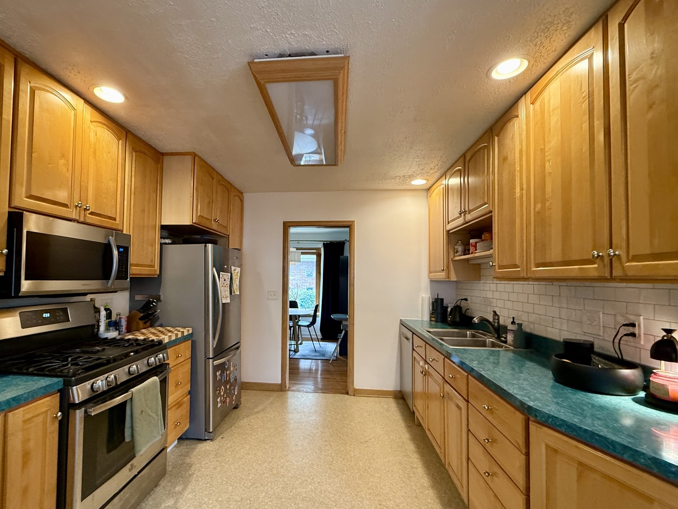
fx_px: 313
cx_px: 302
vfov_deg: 78.0
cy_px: 269
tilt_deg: +4.4
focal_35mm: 16
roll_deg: -0.6
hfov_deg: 94.1
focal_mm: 2.22
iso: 320
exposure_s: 1/60
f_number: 2.2
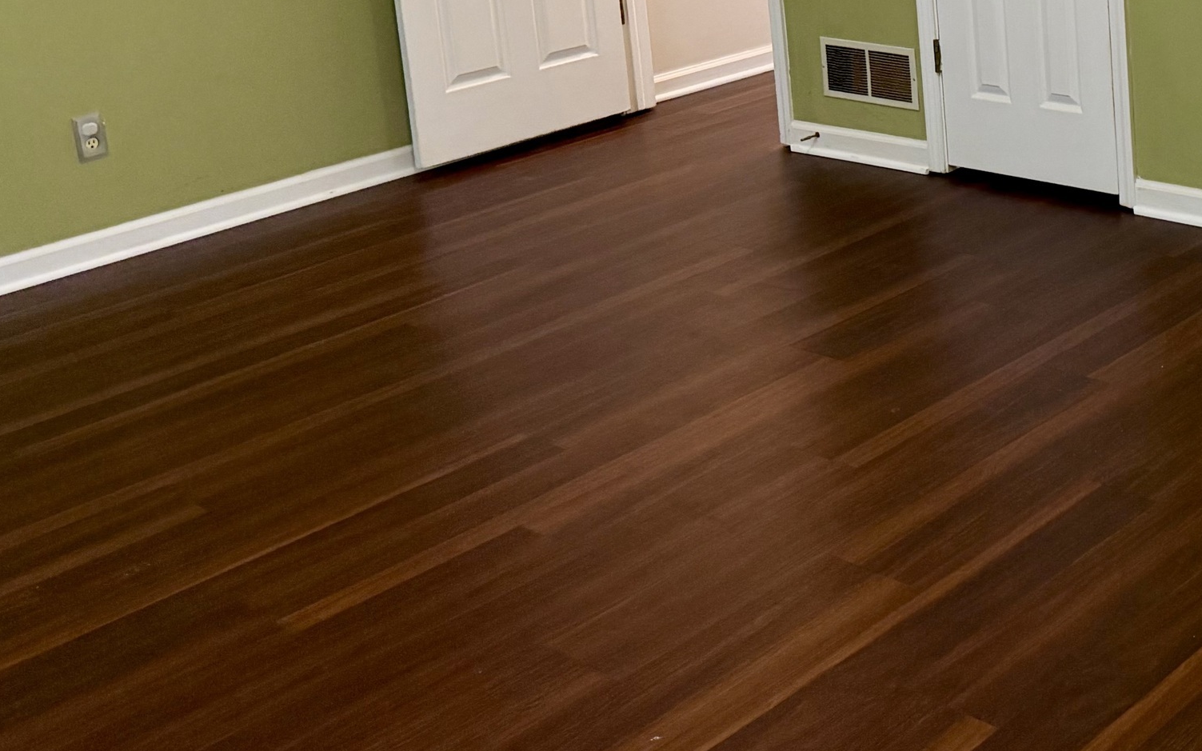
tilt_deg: -9.1
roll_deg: +4.1
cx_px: 1041
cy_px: -31
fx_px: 1703
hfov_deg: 36.8
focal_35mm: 52
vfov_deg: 23.6
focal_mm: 6.76
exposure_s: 1/60
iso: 400
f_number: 1.78
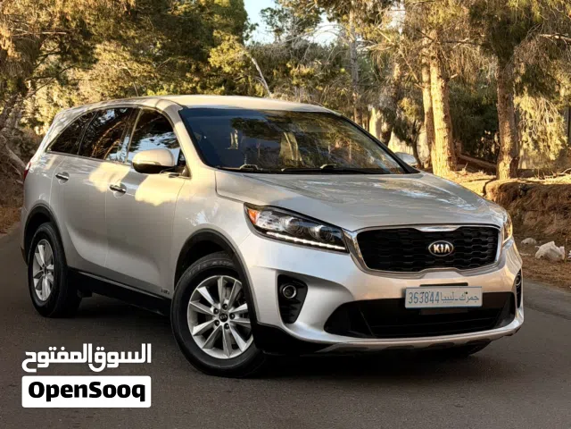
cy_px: 214
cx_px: 286
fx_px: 792
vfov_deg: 30.3
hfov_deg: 39.7
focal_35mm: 48
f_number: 1.78
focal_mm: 6.76
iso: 80
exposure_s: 1/733
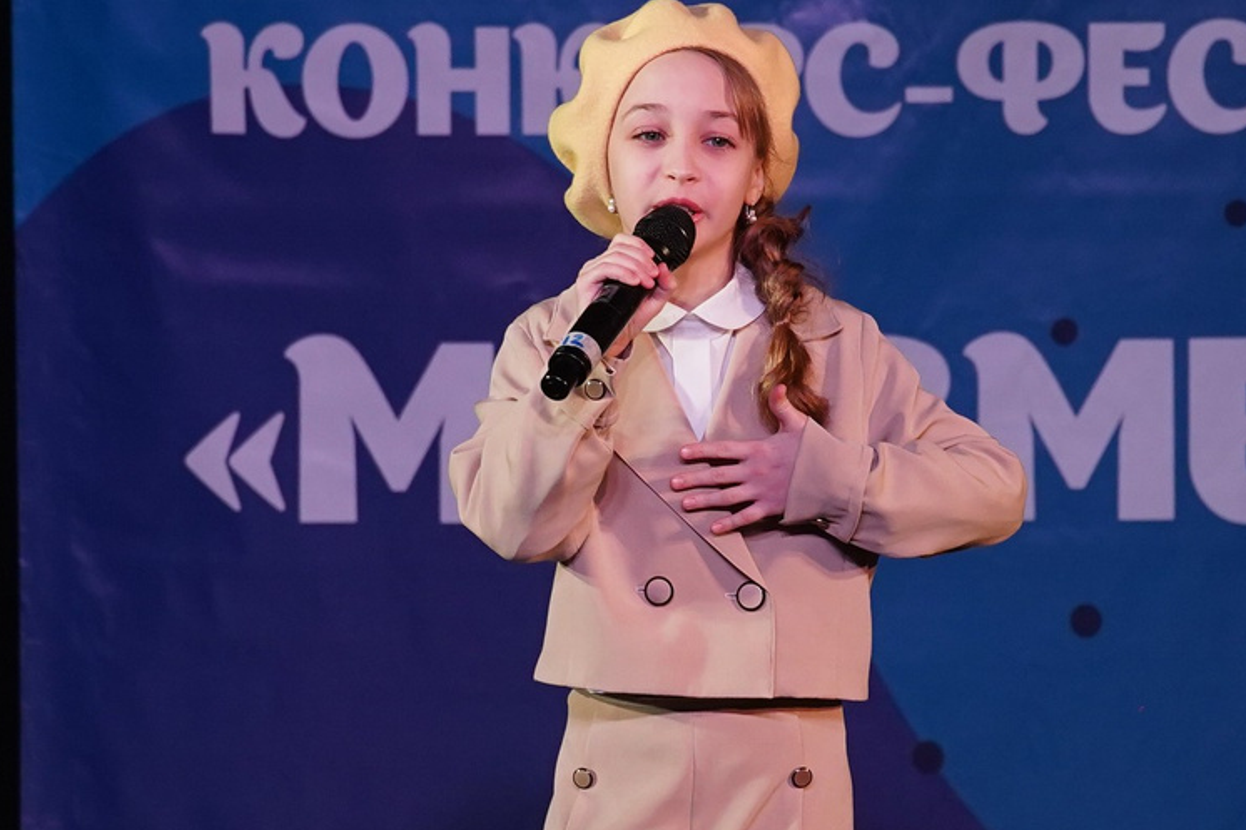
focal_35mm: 515
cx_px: 803
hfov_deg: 4.0
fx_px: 17820
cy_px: 570
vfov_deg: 2.7
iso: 1600
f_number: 4
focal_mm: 150
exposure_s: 1/400
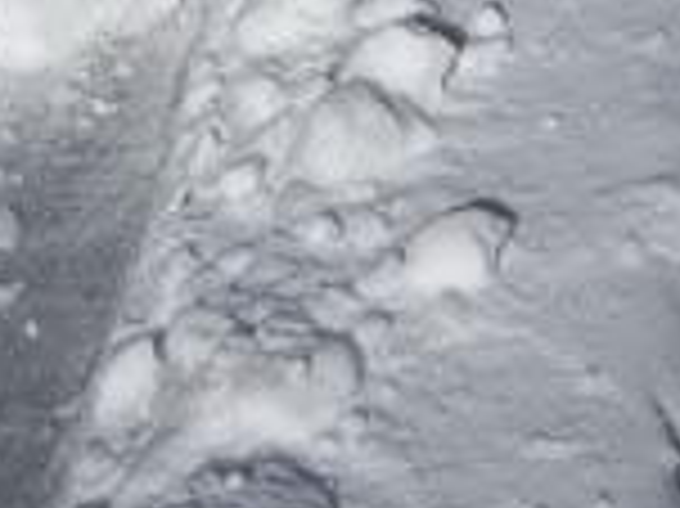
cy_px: 265
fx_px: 3749
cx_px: 549
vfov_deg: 7.8
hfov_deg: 10.3
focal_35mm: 191
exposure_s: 1/800
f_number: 5.6
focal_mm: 5.85
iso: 64
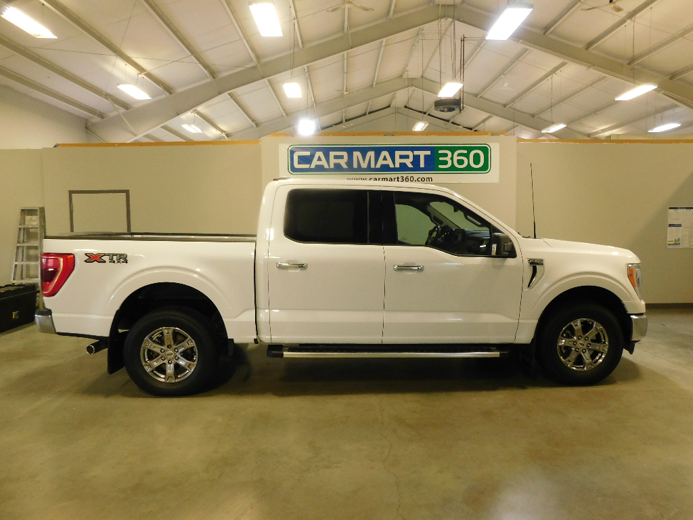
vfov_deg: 58.9
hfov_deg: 73.9
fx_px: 460
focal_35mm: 23
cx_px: 346
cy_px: 260
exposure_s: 1/30
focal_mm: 4
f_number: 3
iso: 360
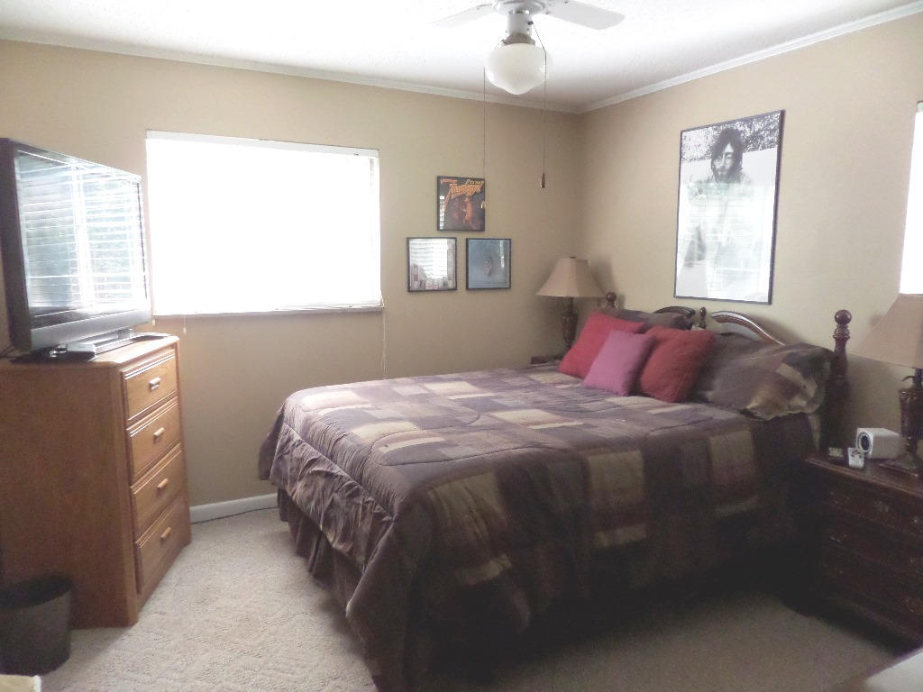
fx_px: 640
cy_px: 346
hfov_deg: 71.6
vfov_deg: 56.8
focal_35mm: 24
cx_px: 462
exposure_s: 1/20
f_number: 3.1
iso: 400
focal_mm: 4.3
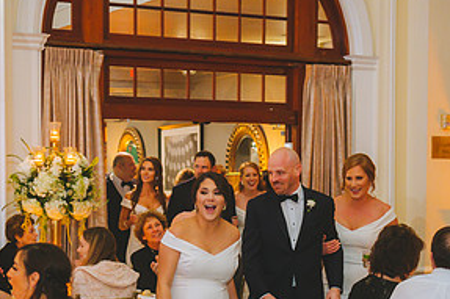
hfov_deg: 23.9
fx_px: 1062
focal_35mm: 85
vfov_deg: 15.9
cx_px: 229
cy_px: 254
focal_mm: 42
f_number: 2.8
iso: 2000
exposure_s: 1/100
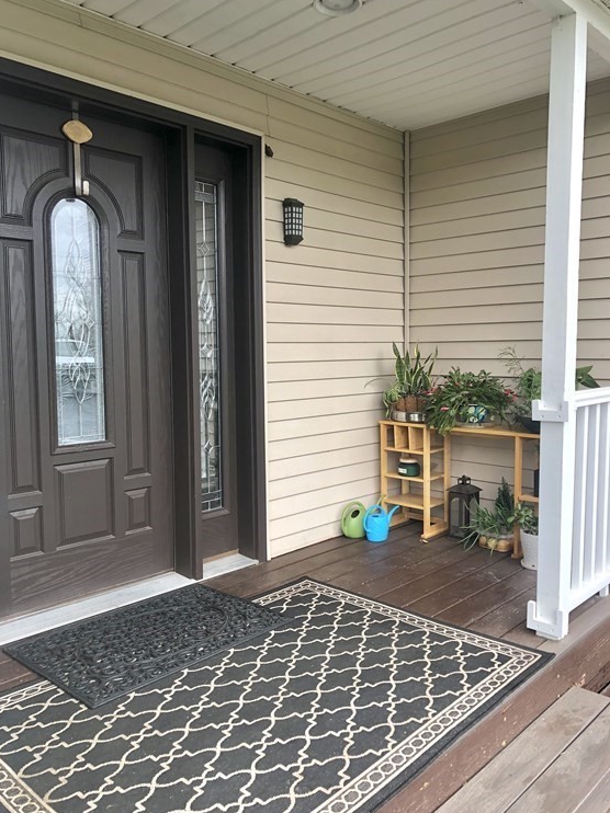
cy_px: 405
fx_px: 682
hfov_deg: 48.2
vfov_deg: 61.7
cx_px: 300
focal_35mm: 29
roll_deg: +0.3
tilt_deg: -4.9
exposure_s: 1/120
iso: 40
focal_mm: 4
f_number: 1.8
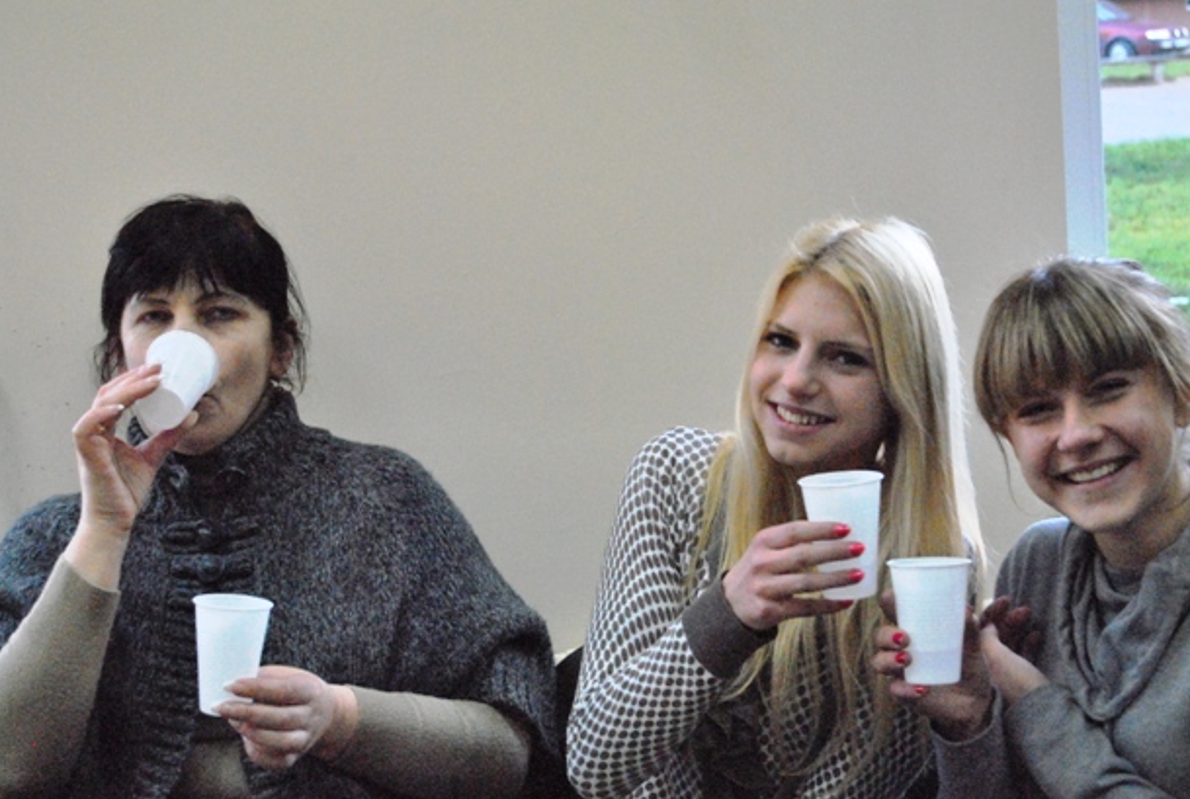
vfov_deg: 16.7
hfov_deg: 24.7
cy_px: 400
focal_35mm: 82
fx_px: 2717
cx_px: 614
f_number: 6.3
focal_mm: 52
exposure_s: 1/160
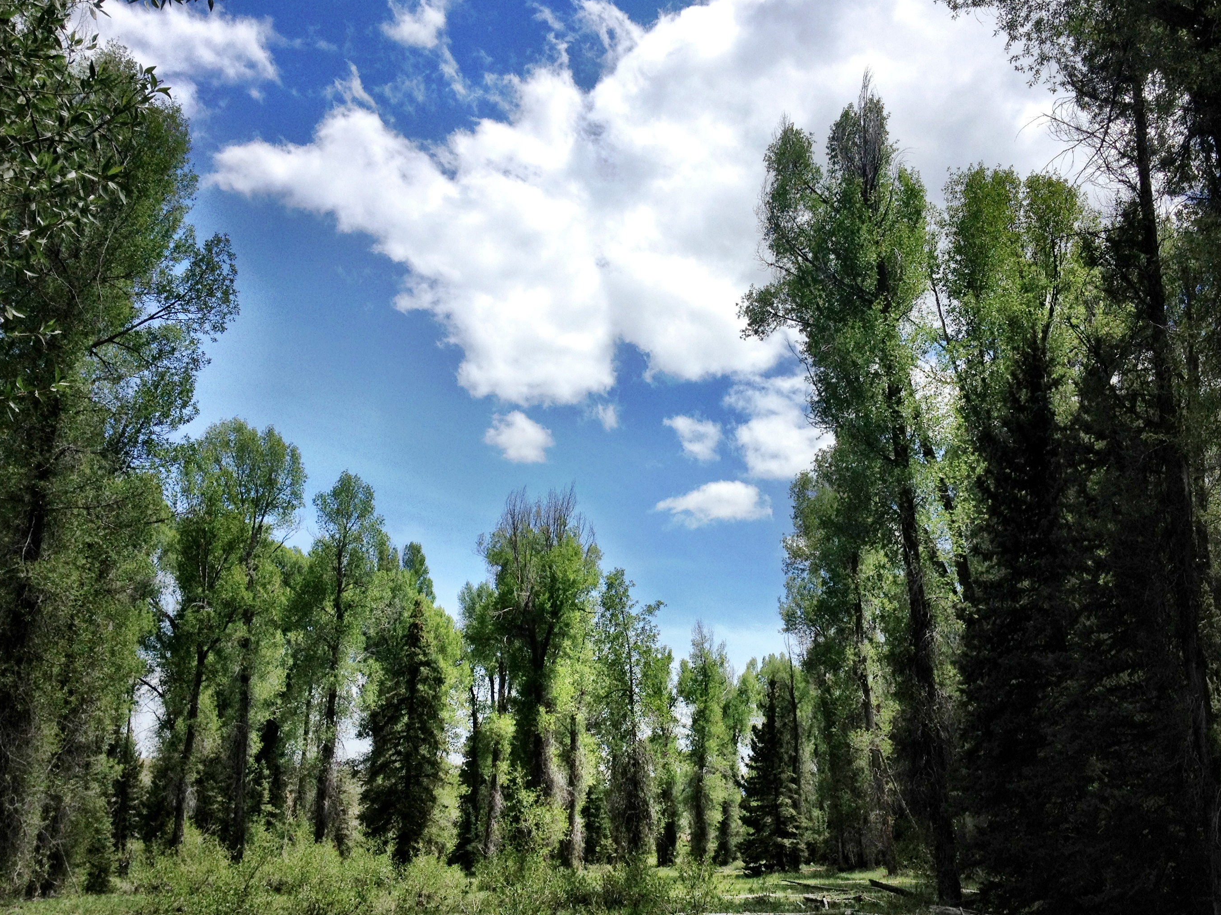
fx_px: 1481
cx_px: 670
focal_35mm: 42
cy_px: 494
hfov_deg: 44.7
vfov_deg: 34.3
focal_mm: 4.28
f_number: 2.4
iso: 64
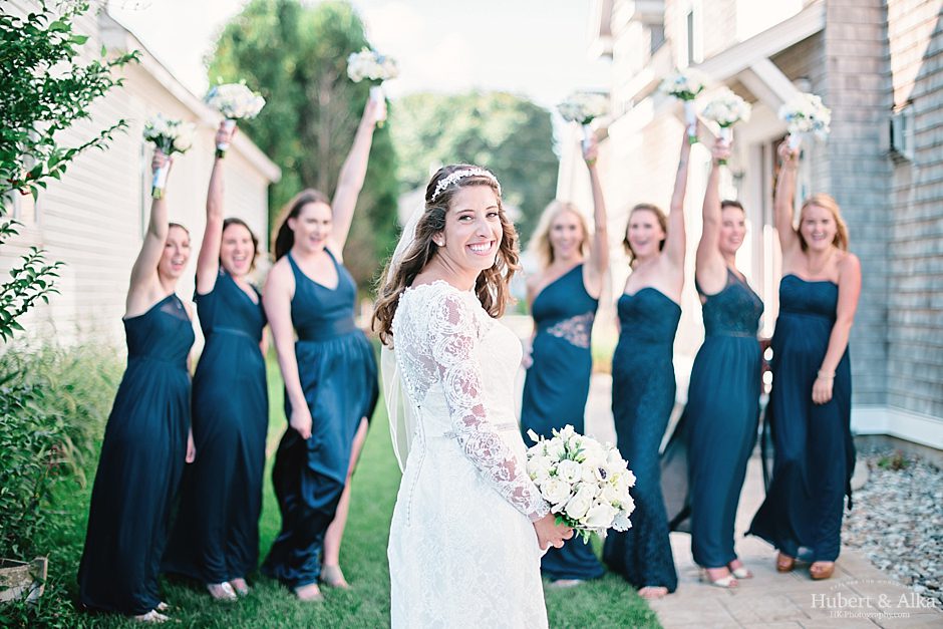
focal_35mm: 50
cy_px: 314
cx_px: 472
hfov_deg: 39.6
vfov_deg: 27.0
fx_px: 1310
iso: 200
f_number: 1.8
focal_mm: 50
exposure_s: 1/3200
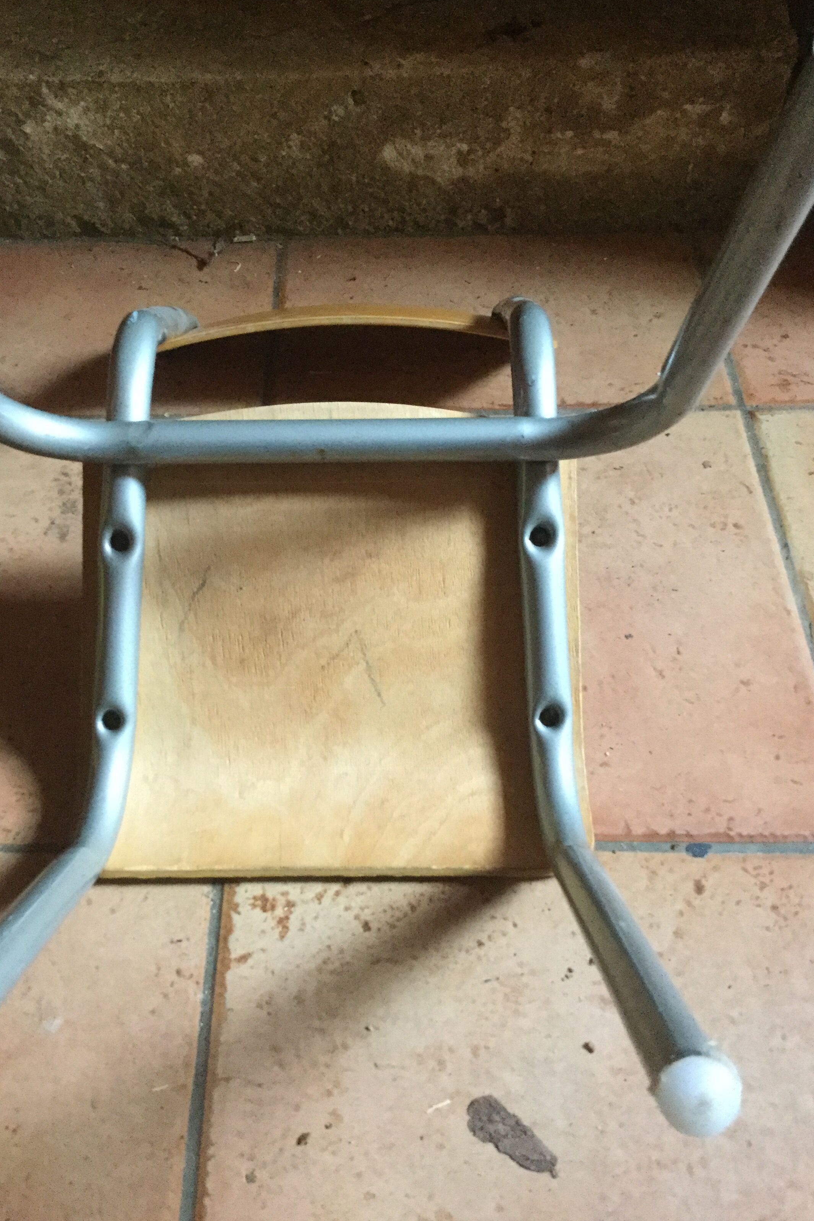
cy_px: 598
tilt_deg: -52.9
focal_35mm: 33
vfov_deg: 57.2
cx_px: 352
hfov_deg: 39.9
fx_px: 1119
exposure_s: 1/17
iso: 250
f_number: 2.4
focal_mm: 3.3
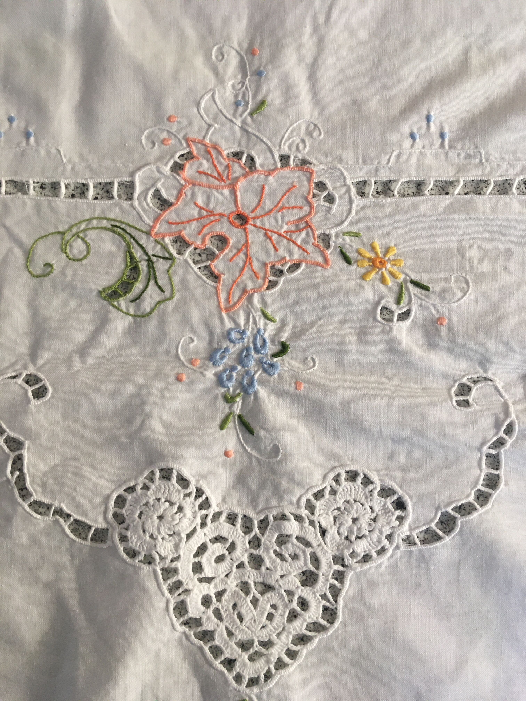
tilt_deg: -86.0
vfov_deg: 61.7
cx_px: 263
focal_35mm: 29
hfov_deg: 48.2
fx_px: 588
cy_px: 350
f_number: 2.2
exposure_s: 1/33
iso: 100
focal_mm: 4.15
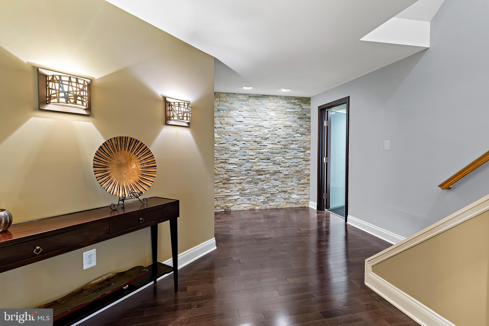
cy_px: 163
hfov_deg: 86.9
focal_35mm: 19
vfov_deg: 64.6
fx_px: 258
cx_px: 244
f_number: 9
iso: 250
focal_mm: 19
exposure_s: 5
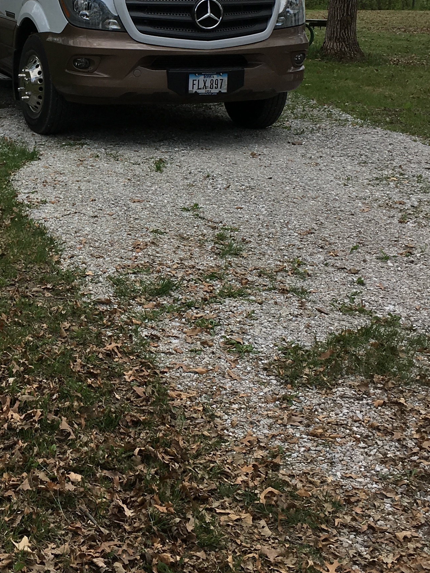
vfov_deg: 28.2
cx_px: 22
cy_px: 149
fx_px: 1126
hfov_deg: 21.0
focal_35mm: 68
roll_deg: -1.0
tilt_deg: -8.3
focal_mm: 4.15
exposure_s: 1/855
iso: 25
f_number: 2.2
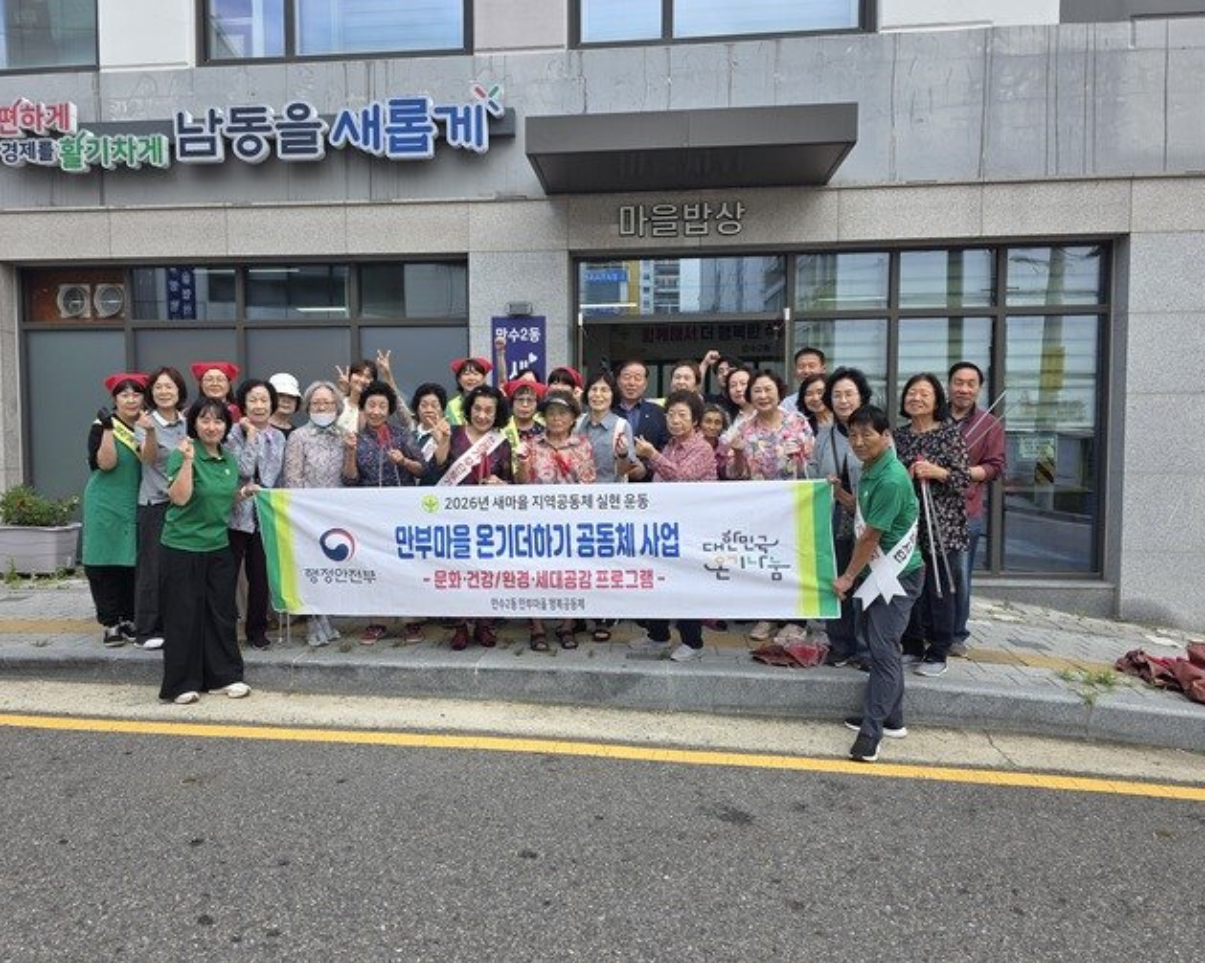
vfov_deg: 56.8
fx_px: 891
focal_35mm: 25
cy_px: 483
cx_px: 563
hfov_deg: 68.0
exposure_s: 1/1372
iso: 80
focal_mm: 6.3
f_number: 1.7
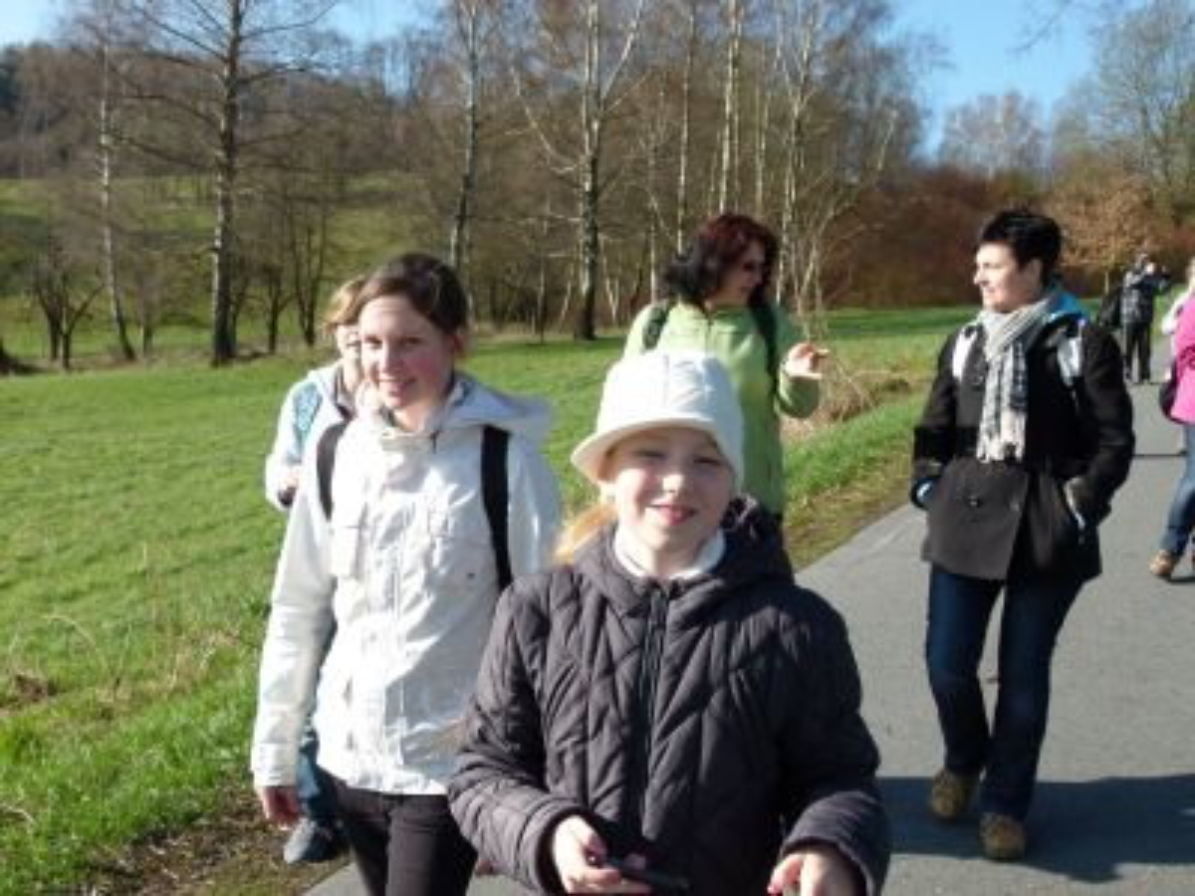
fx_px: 1450
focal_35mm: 42
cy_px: 448
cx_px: 598
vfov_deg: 34.3
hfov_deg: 44.8
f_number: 3.2
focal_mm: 7.6
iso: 100
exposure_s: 1/500
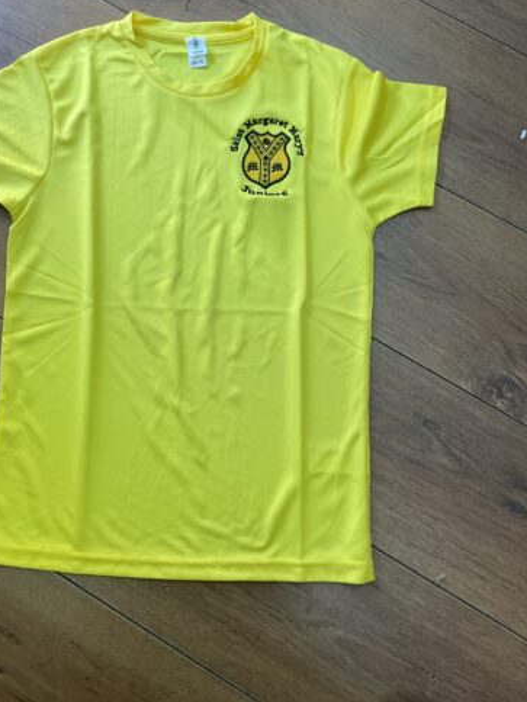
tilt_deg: -79.5
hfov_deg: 39.5
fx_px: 730
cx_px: 203
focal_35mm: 36
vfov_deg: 51.0
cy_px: 279
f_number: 1.8
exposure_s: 1/100
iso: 50
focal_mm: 3
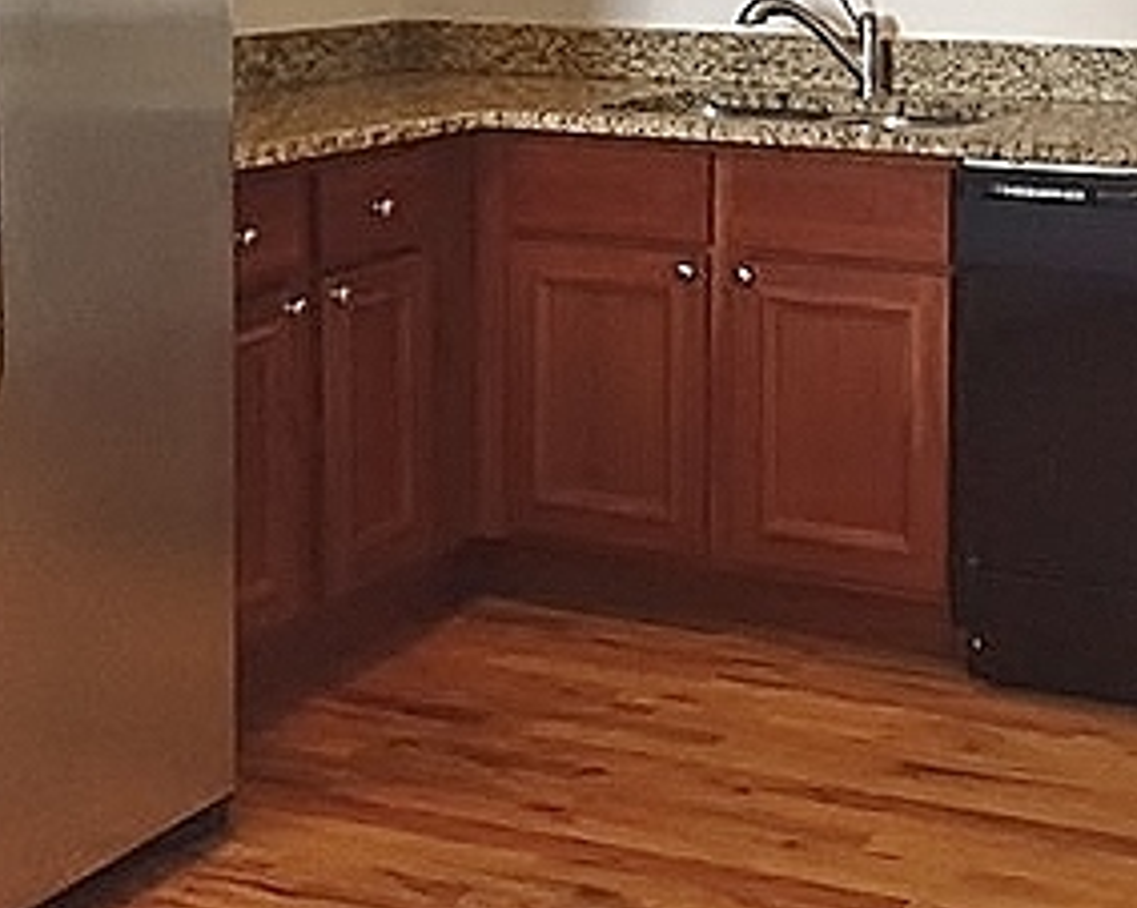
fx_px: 2152
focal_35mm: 64
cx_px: 968
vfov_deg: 22.9
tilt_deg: -4.8
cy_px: 8
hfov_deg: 28.7
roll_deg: -0.8
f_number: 2.2
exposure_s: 1/30
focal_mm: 4.15
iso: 160
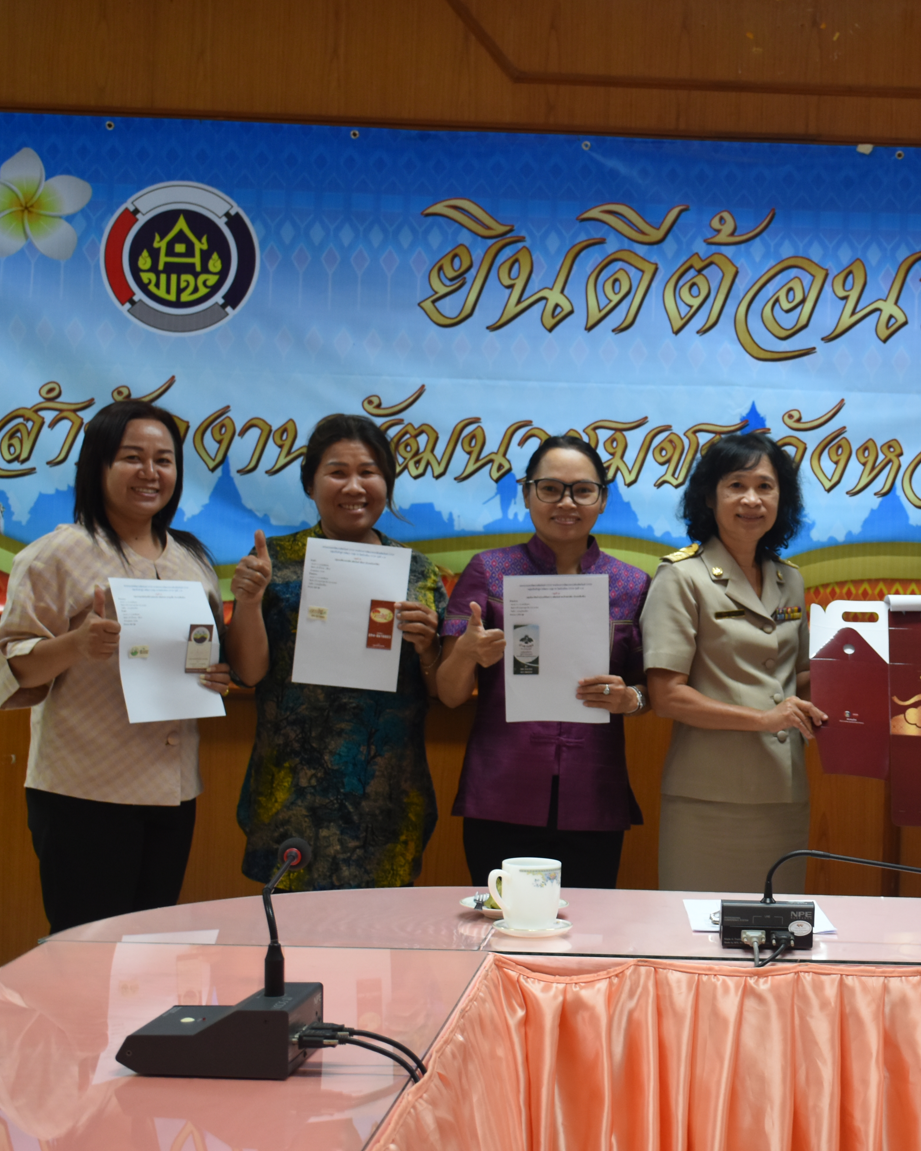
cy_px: 576
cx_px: 810
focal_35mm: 58
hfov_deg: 25.6
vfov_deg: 32.6
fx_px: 1967
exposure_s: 1/60
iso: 640
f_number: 4
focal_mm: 27
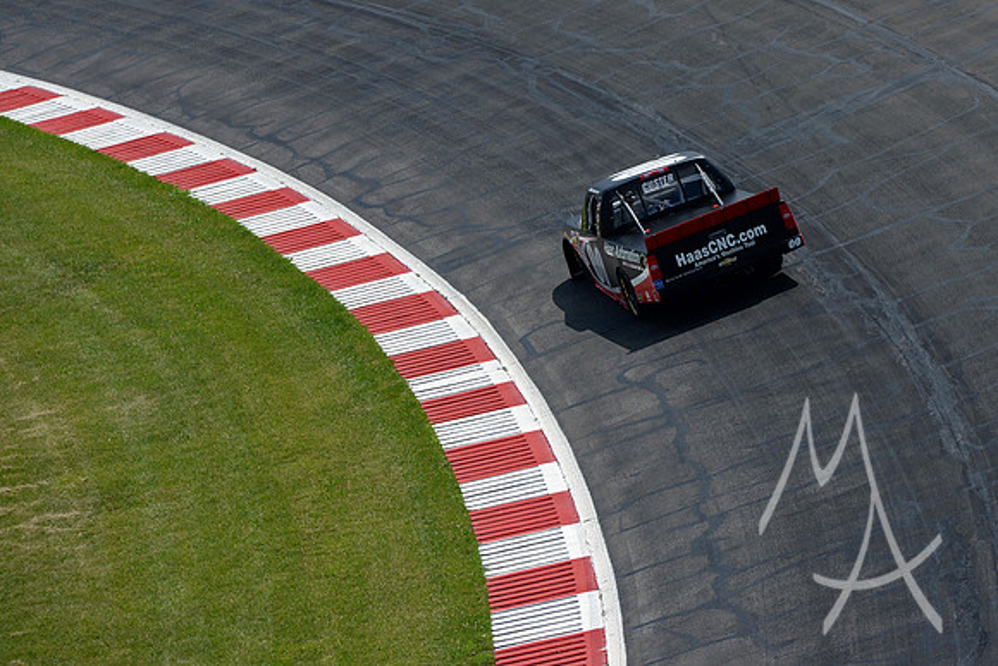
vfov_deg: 6.9
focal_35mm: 200
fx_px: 5545
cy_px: 333
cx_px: 499
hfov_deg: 10.3
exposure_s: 1/1600
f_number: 10
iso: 400
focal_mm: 200
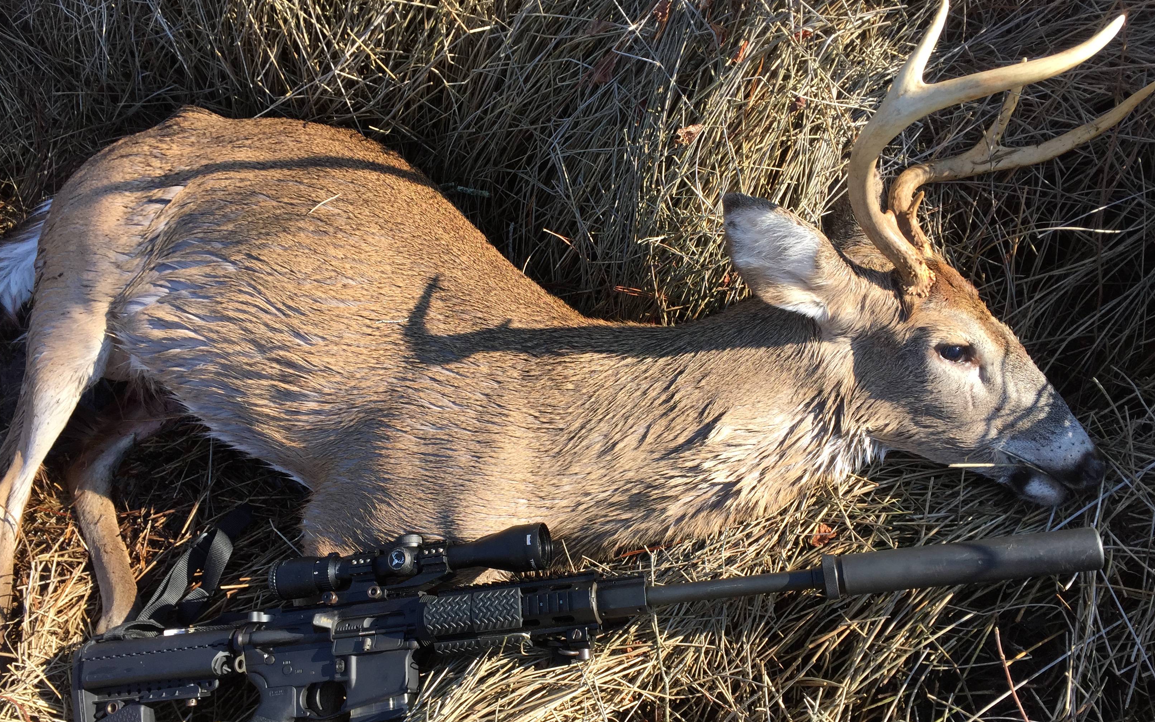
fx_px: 976
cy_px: 420
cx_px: 578
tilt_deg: -63.6
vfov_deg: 40.5
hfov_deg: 61.2
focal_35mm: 31
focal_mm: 4.15
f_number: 2.2
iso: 32
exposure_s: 1/599
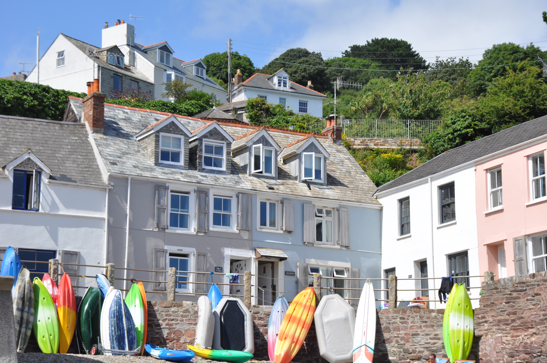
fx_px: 1335
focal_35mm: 88
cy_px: 181
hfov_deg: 23.1
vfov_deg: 15.5
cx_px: 275
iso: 200
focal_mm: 58
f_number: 10
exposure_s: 1/400
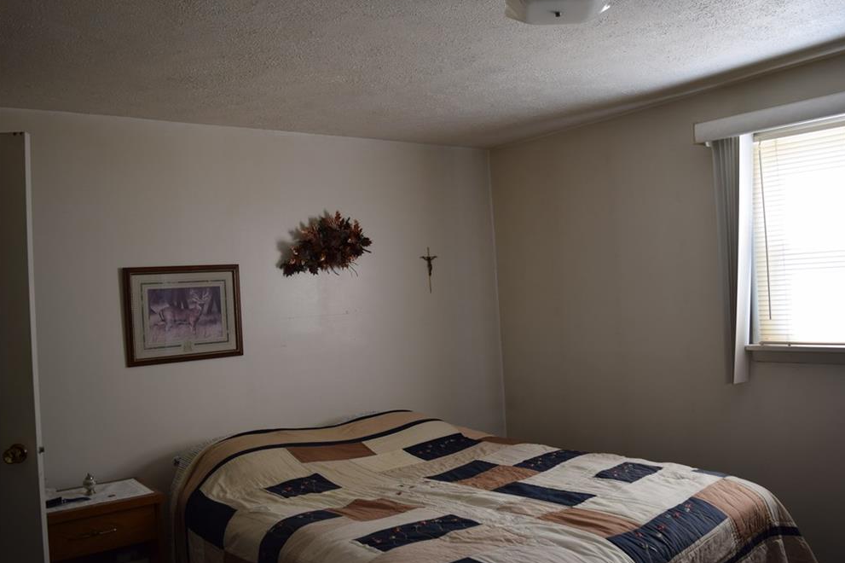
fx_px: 727
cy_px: 277
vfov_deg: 42.3
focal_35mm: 31
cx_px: 431
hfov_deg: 60.3
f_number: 4.5
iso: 400
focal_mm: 20
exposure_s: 1/80
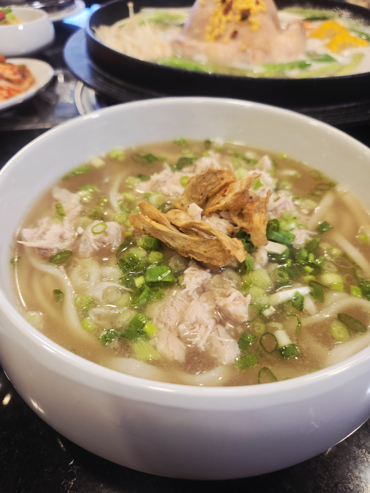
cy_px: 246
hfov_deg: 58.9
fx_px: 328
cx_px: 185
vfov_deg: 73.9
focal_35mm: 23
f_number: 1.8
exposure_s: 1/120
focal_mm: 5.4
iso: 100
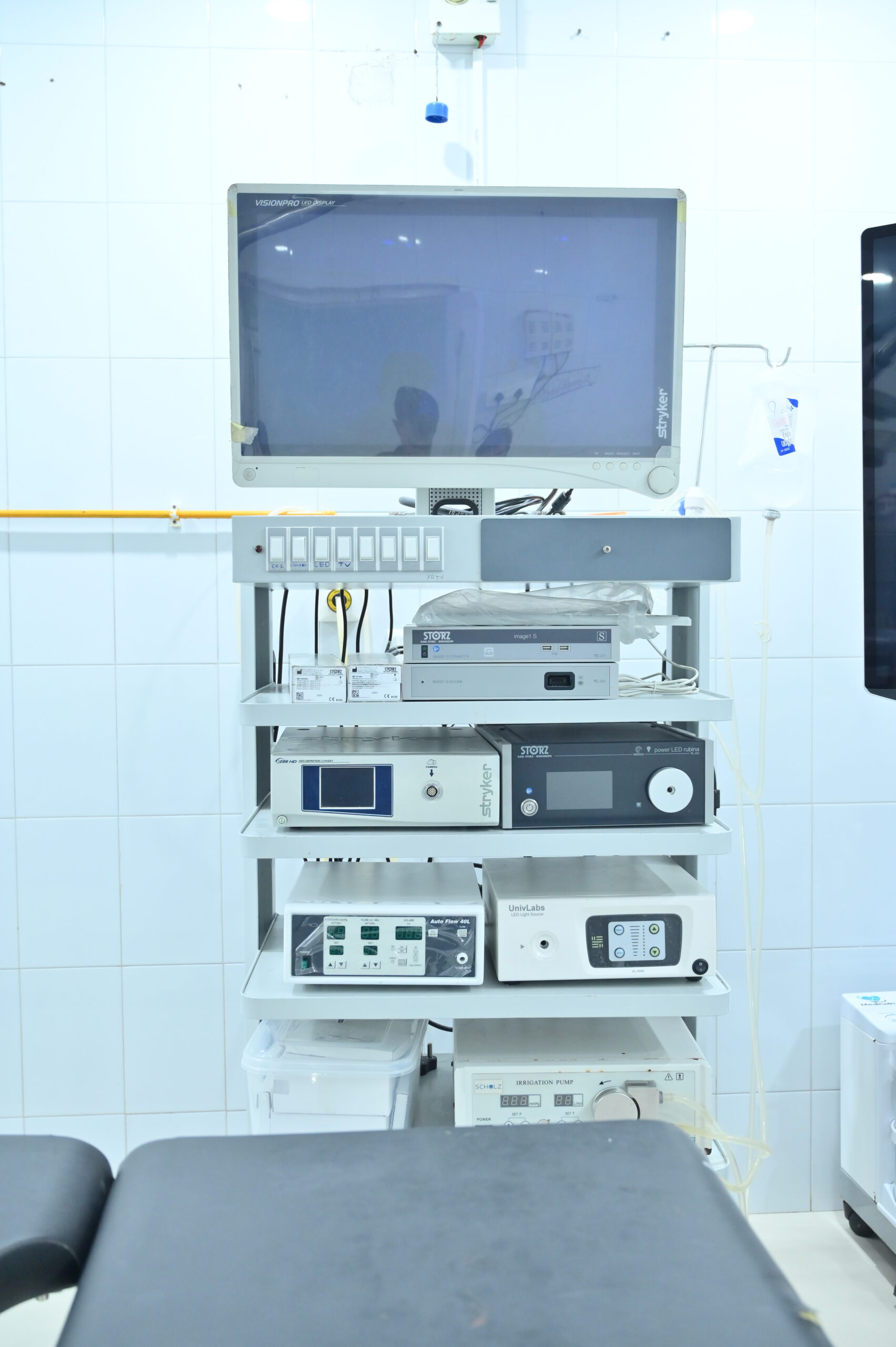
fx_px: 1290
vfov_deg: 55.1
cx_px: 448
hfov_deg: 38.3
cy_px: 674
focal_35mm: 34
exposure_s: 1/125
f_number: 4.5
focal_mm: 34.5
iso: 2000
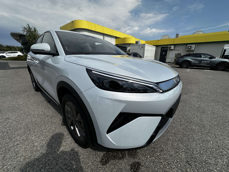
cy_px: 86
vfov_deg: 85.7
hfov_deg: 102.1
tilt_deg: -17.0
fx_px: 93
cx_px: 114
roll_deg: -0.2
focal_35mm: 14
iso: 50
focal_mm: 2.22
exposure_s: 1/3861
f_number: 2.2
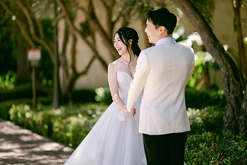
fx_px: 721
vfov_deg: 13.0
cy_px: 82
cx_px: 124
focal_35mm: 105
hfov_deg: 19.5
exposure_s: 1/1000
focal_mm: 105
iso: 64
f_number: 1.4
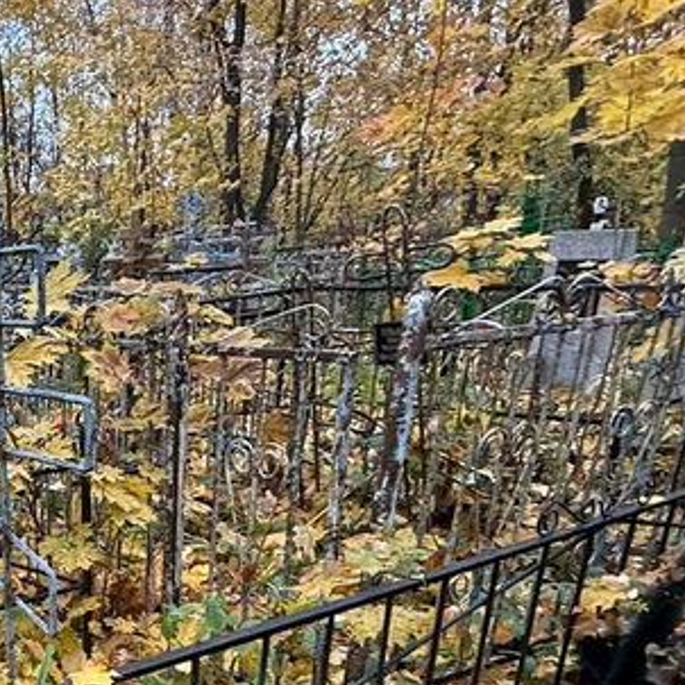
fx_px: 940
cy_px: 615
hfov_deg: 33.1
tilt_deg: -12.6
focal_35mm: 42
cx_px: -127
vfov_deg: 37.4
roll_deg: +2.9
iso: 125
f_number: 2.2
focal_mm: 2.22
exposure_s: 1/99
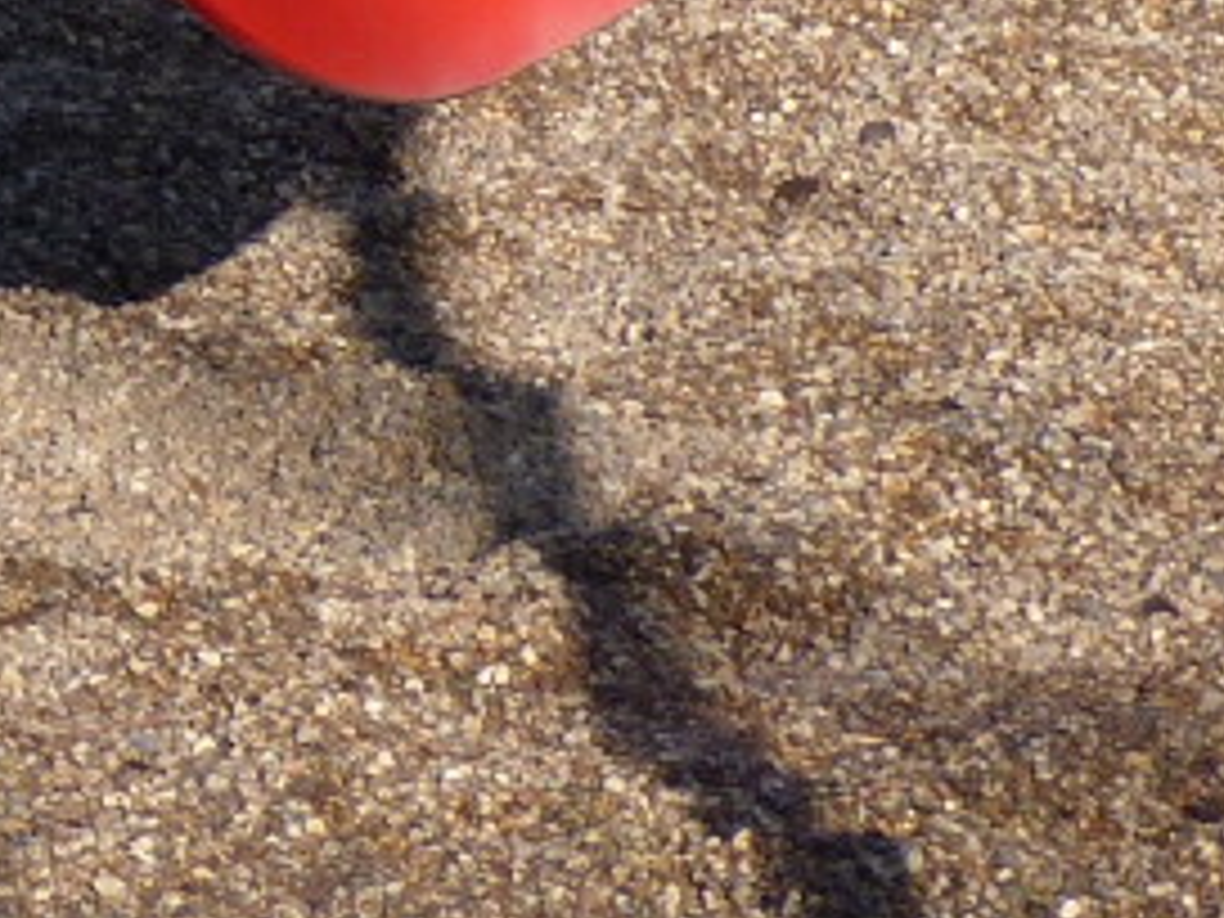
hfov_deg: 4.3
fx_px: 15982
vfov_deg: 3.3
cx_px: -2128
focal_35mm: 452
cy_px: -650
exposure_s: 1/250
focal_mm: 14.8
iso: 80
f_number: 4
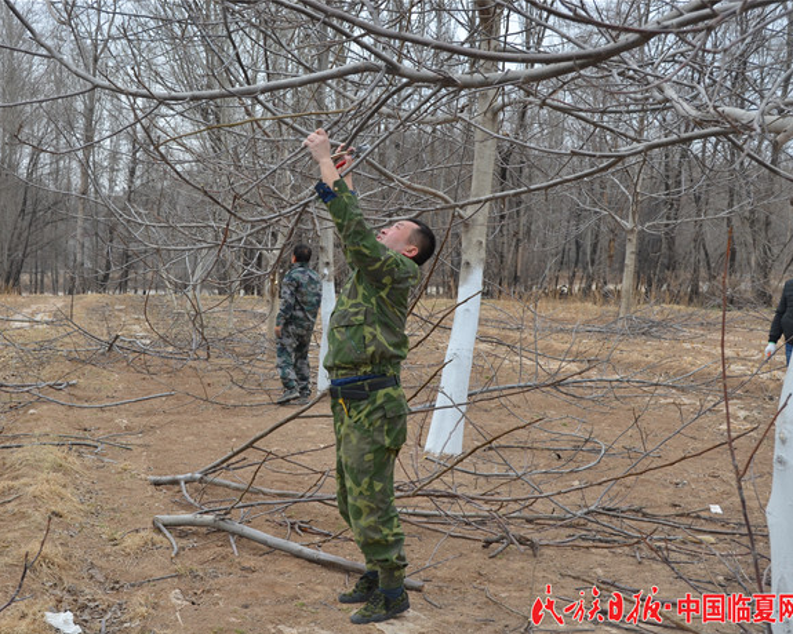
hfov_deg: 37.5
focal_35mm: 50
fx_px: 1163
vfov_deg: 30.5
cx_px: 327
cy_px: 318
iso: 200
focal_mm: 29
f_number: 6.3
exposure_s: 1/160
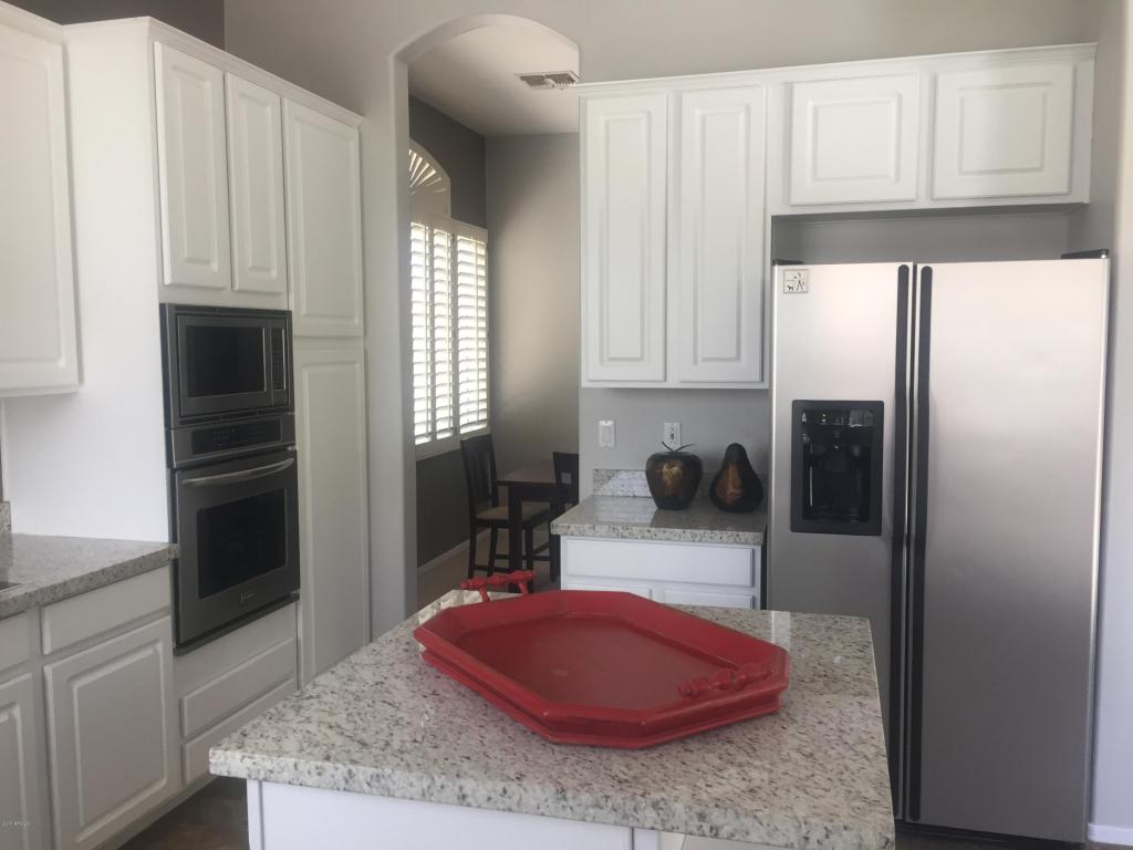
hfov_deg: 61.7
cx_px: 566
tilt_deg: -5.4
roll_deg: -0.8
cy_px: 425
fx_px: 949
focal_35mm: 29
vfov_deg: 48.2
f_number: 2.2
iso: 32
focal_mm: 4.15
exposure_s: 1/40
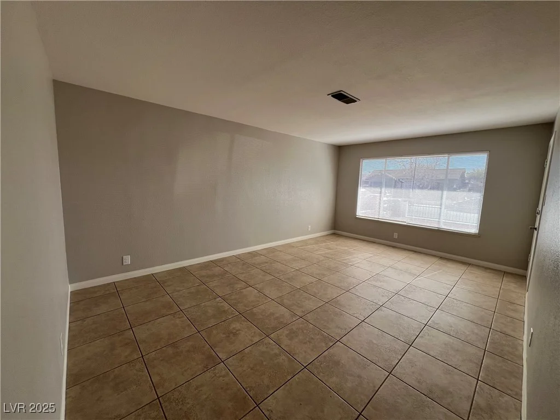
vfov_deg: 89.9
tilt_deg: -7.2
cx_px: 280
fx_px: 210
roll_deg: -2.2
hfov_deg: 106.2
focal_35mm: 13
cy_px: 210
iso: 32
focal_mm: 1.57
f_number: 1.8
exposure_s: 1/227
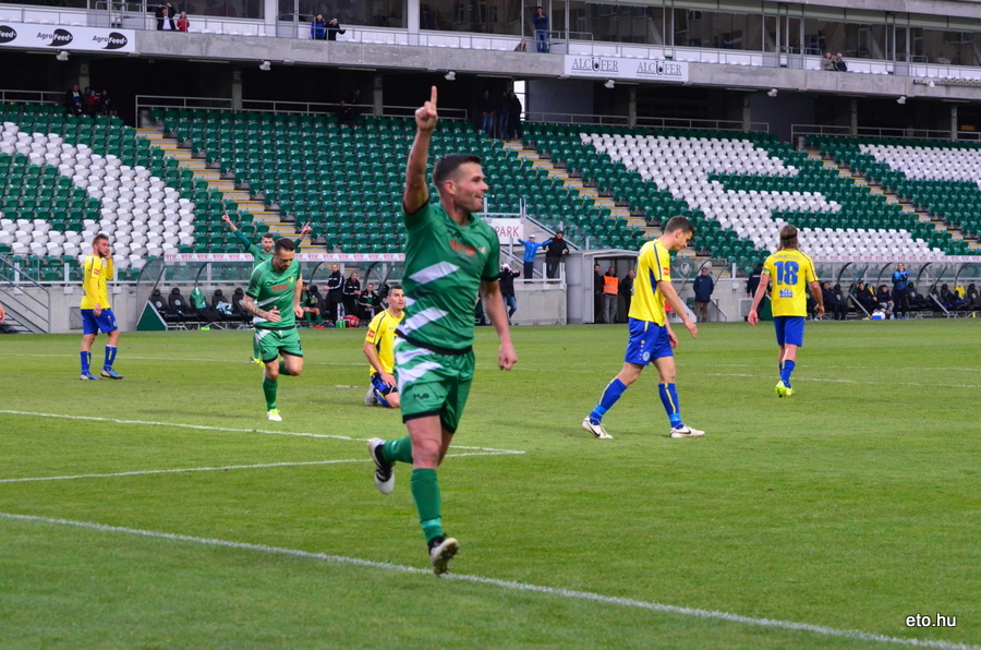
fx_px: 2855
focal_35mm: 105
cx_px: 490
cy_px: 325
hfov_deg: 19.5
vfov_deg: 13.0
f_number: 5.6
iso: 3200
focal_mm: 70
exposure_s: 1/640
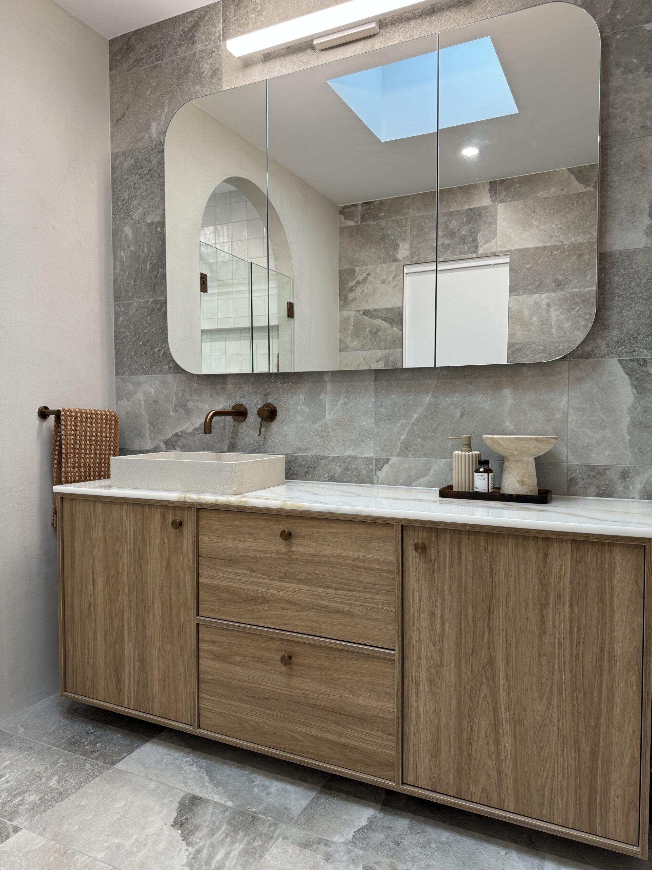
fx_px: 603
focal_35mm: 24
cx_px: 326
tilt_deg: -2.2
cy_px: 435
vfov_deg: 71.6
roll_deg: -0.4
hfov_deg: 56.8
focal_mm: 6.86
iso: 125
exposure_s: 1/100
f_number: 1.78
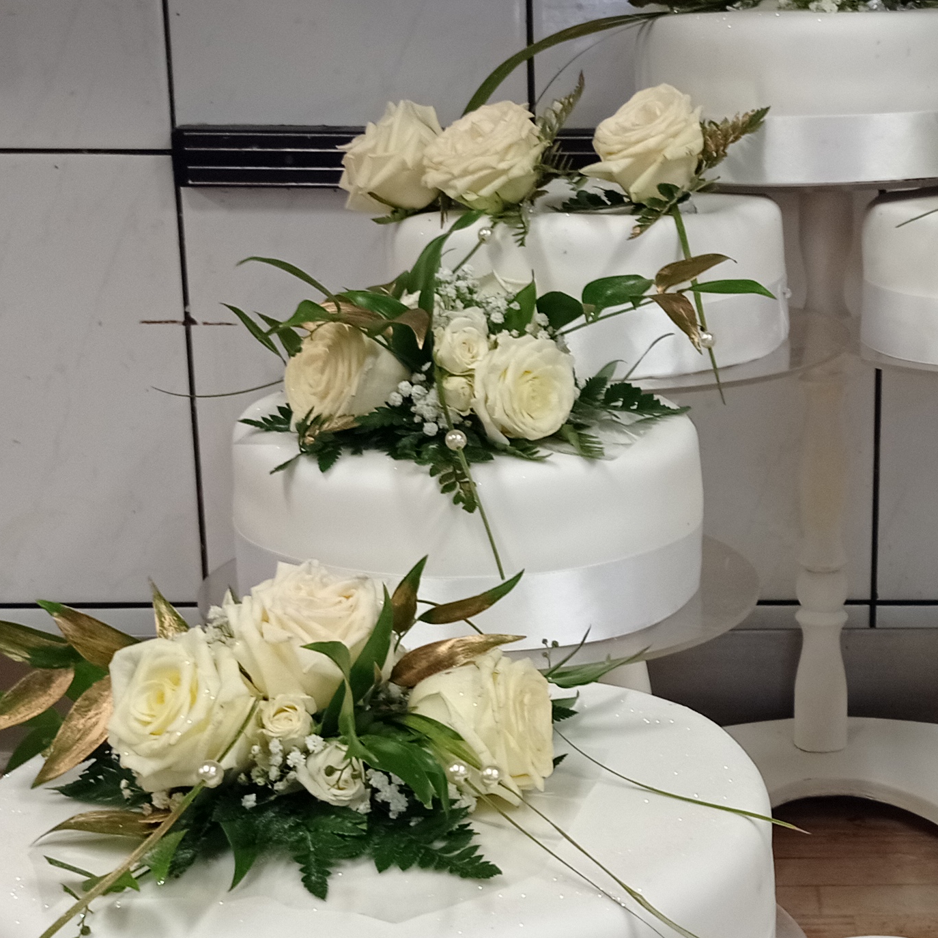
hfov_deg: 23.5
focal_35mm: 72
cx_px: 788
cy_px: 562
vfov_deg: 24.0
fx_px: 2207
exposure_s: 1/50
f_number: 1.79
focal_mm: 4.7
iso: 141
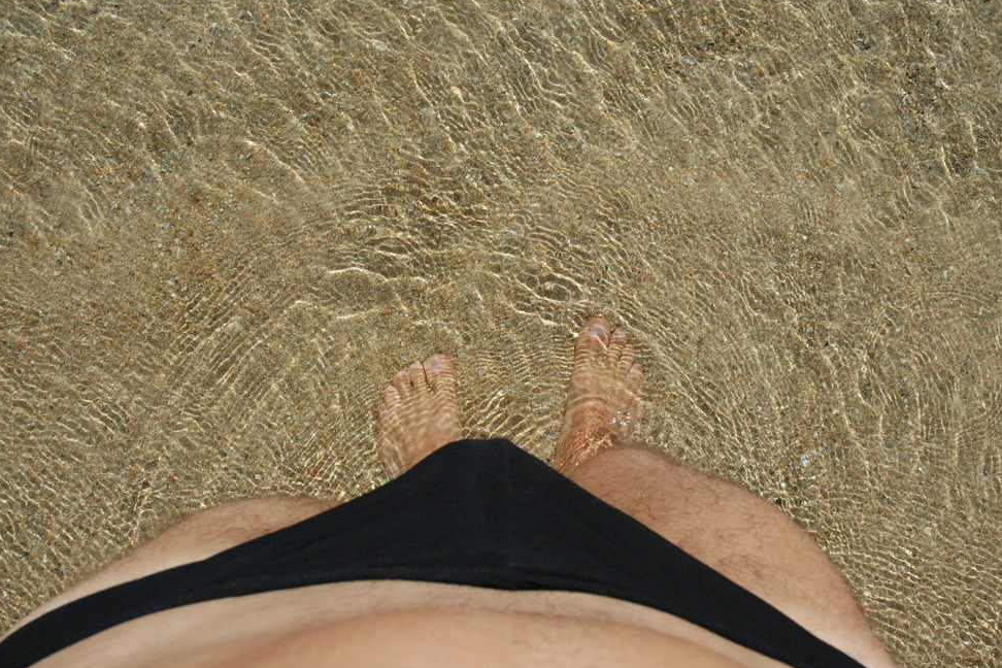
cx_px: 504
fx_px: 1030
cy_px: 329
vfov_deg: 35.9
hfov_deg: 51.9
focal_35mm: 37
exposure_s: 1/640
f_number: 13
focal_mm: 24
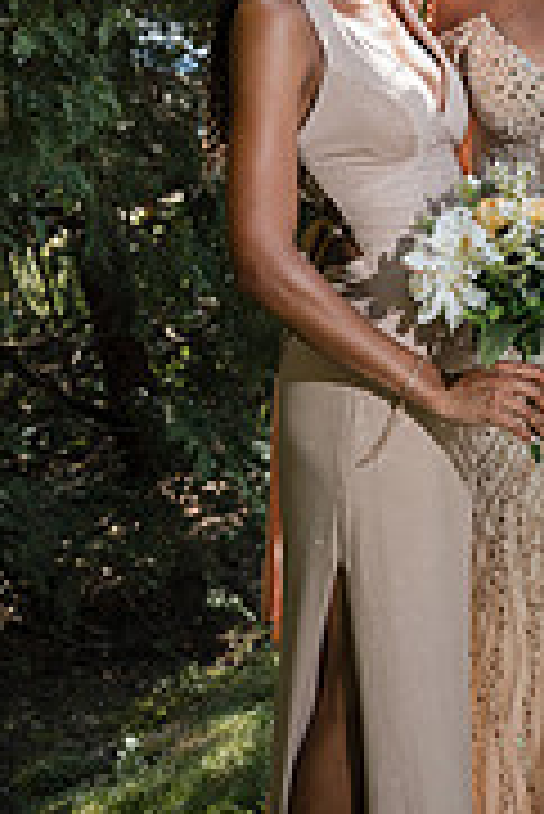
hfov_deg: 12.0
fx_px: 2534
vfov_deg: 18.2
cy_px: 225
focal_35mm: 112
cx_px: 665
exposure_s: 1/250
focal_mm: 45
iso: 125
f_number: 4.5
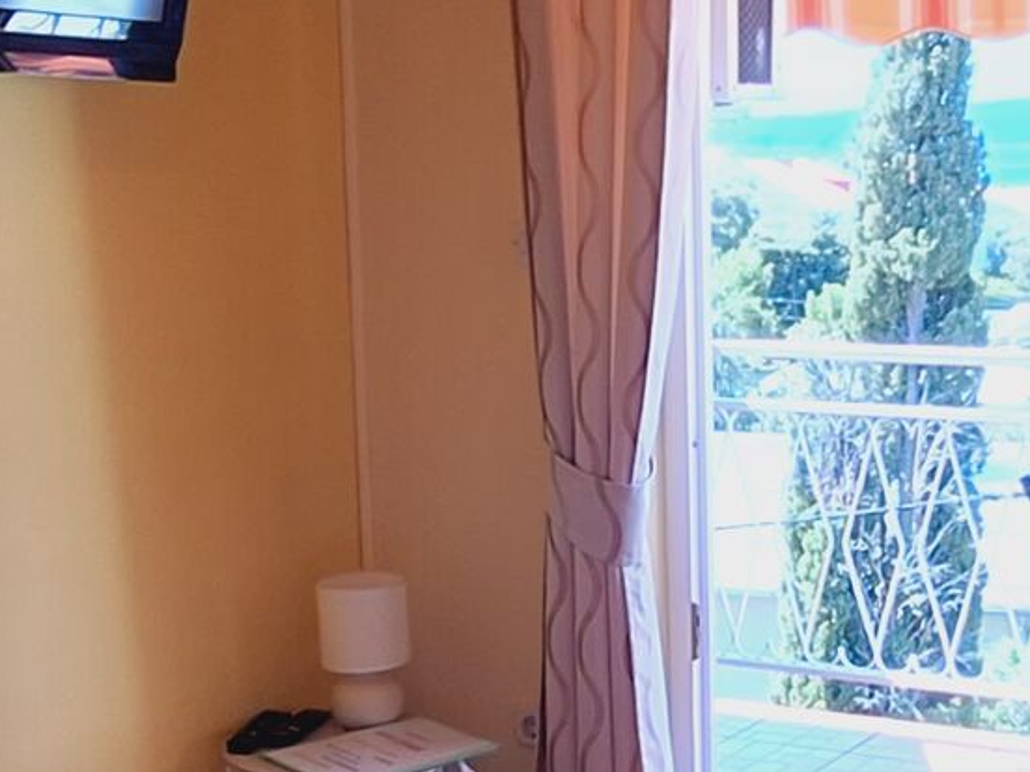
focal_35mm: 66
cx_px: 614
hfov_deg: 29.3
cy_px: 481
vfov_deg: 22.2
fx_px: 1964
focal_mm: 1.74
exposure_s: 1/100
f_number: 2.2
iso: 50
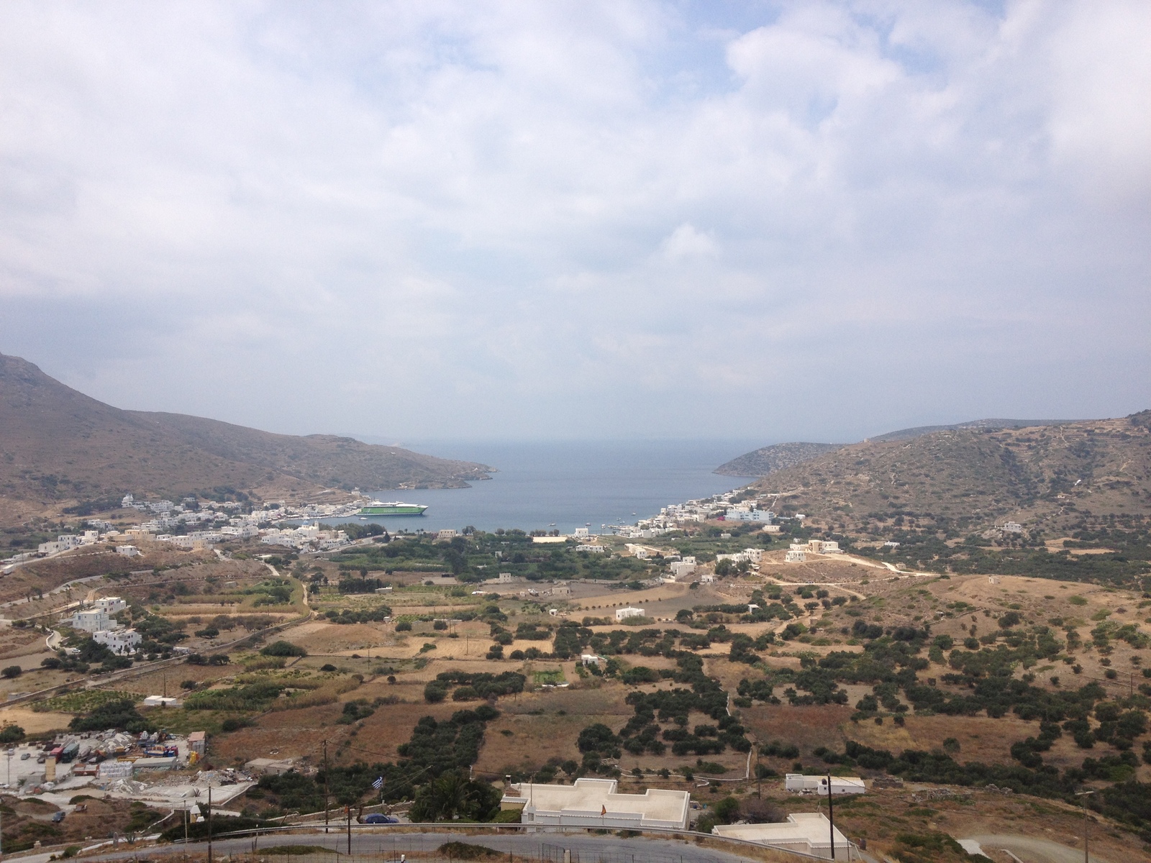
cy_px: 432
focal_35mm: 35
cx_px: 576
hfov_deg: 52.6
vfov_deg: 40.7
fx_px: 1164
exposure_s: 1/2907
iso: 50
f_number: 2.4
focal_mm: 4.28
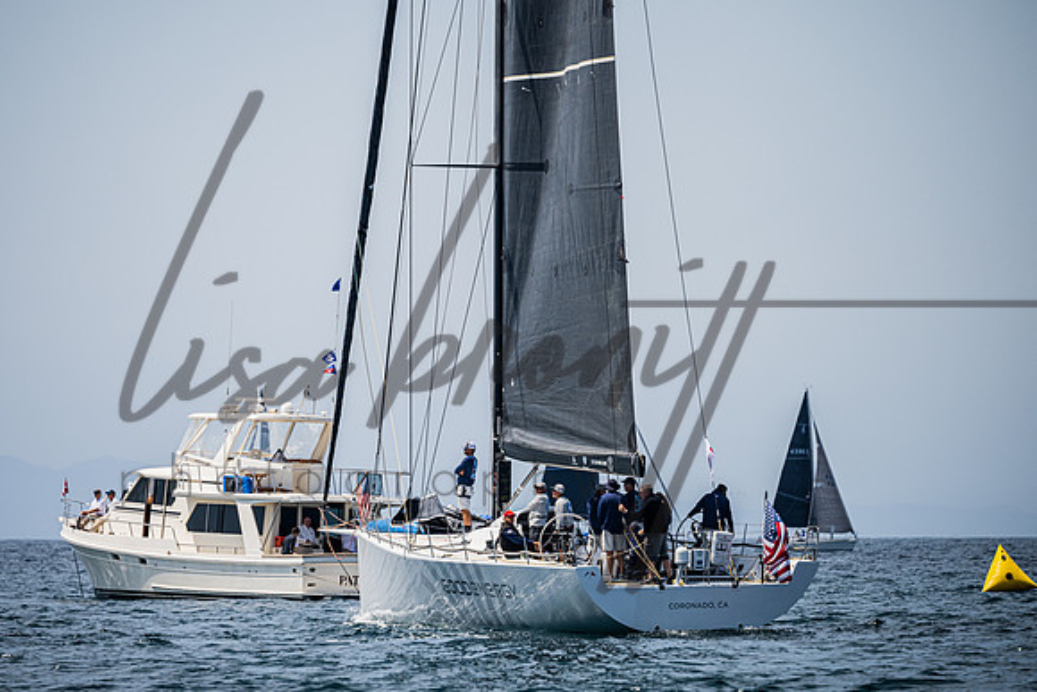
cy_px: 330
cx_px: 473
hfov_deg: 6.0
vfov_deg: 4.0
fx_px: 9937
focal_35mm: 345
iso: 400
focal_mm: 310
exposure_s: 1/3200
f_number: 5.3
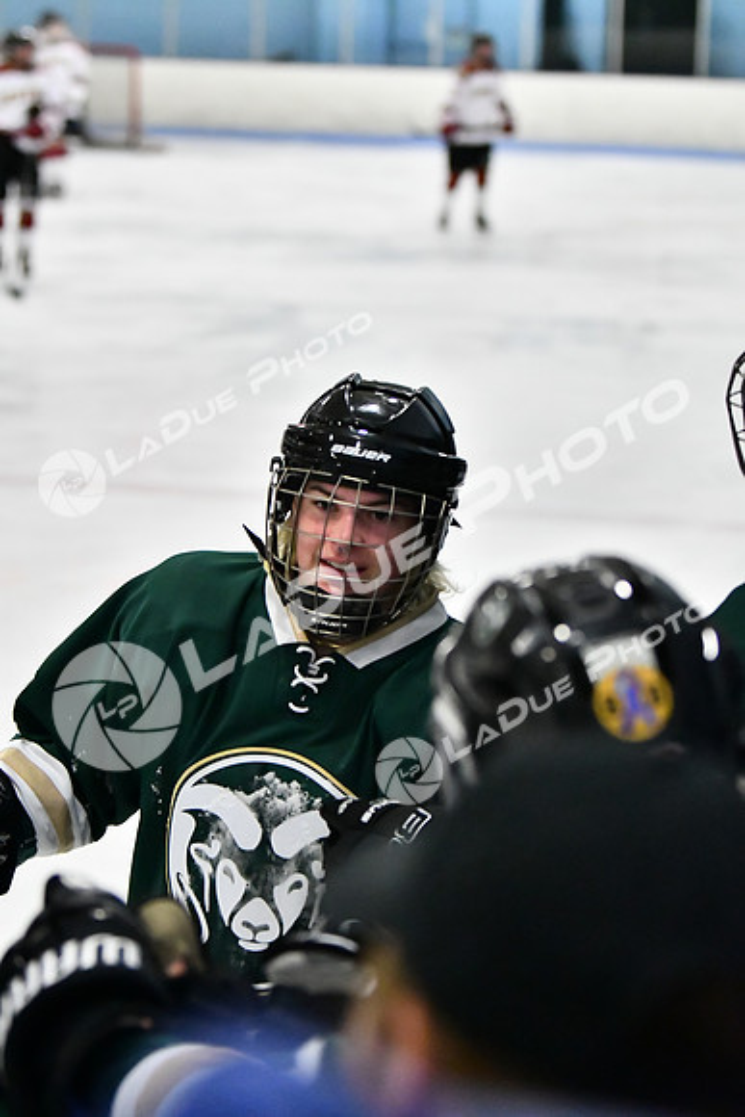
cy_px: 558
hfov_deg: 12.7
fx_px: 3350
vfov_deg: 18.9
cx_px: 372
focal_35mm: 108
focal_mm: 72
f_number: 2.8
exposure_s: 1/1250
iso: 8000
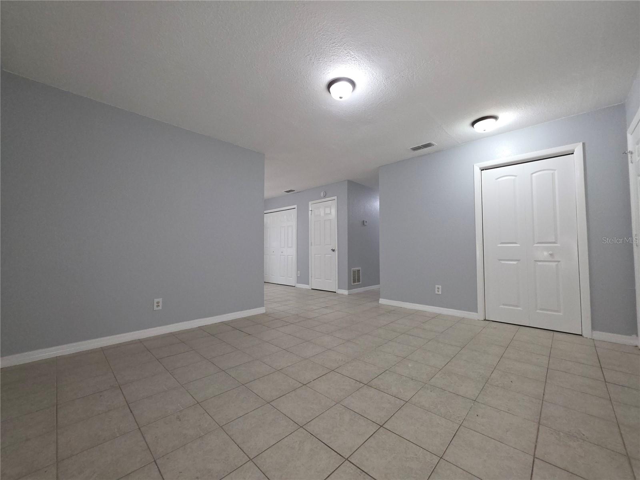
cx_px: 320
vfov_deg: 89.9
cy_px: 240
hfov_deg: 106.2
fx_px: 240
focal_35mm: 13
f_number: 1.9
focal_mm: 2.2
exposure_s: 1/60
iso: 250
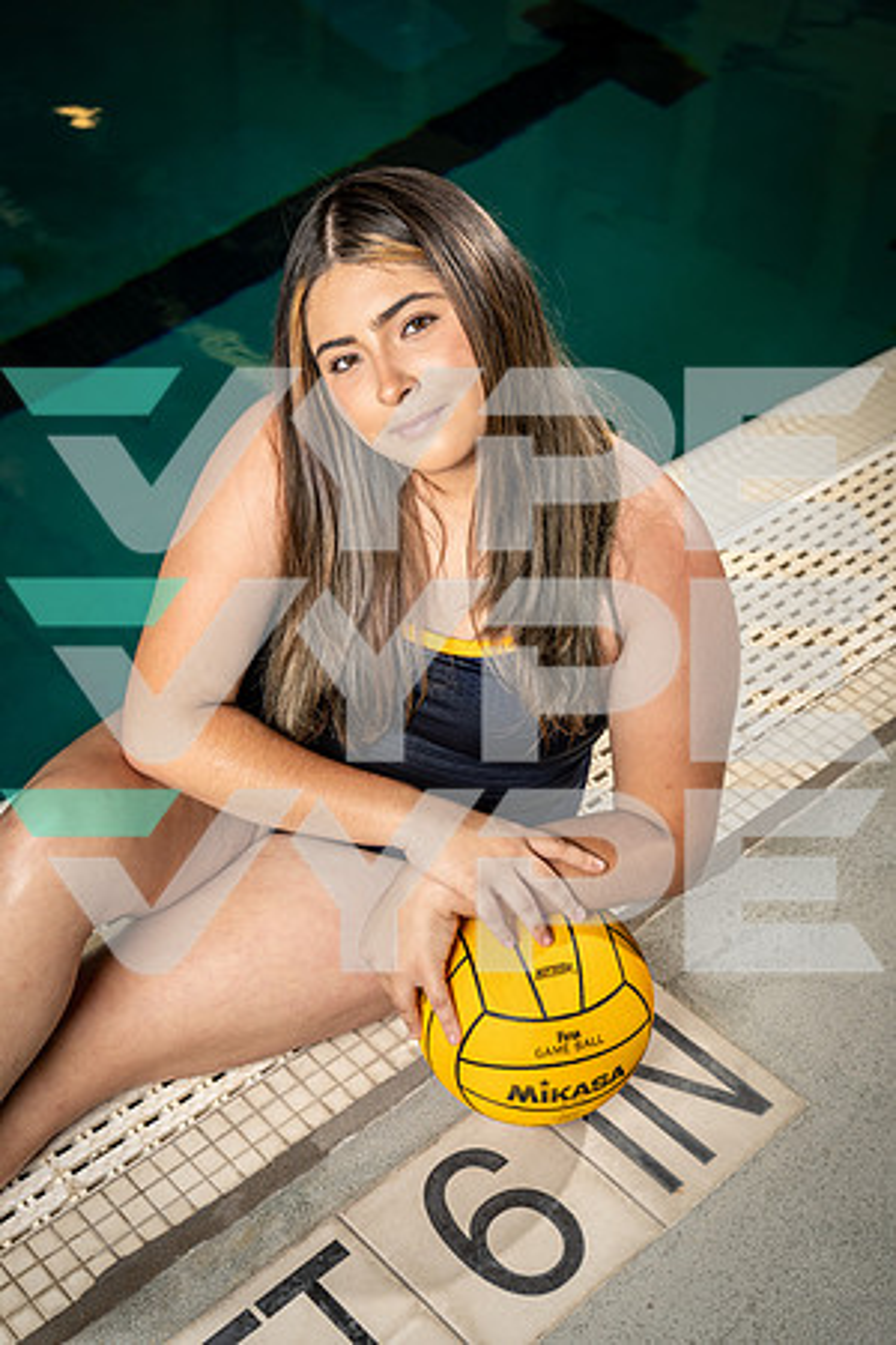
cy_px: 672
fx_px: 1680
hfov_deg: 29.9
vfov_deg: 43.6
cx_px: 448
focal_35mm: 45
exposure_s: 1/250
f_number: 5.6
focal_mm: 45
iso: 640
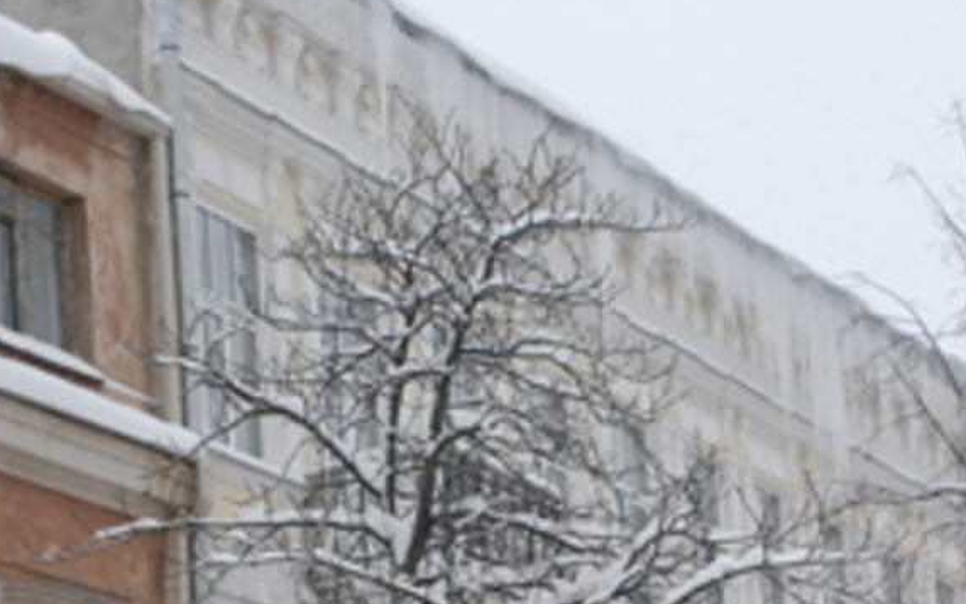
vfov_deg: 10.7
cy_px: 702
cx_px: 711
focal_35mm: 120
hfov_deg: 17.3
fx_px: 3163
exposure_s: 1/90
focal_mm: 35
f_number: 6.7
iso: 800
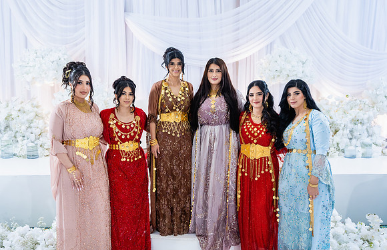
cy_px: 143
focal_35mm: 37
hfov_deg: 52.4
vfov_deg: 35.3
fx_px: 393
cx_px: 184
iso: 640
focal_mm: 33
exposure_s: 1/160
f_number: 2.8
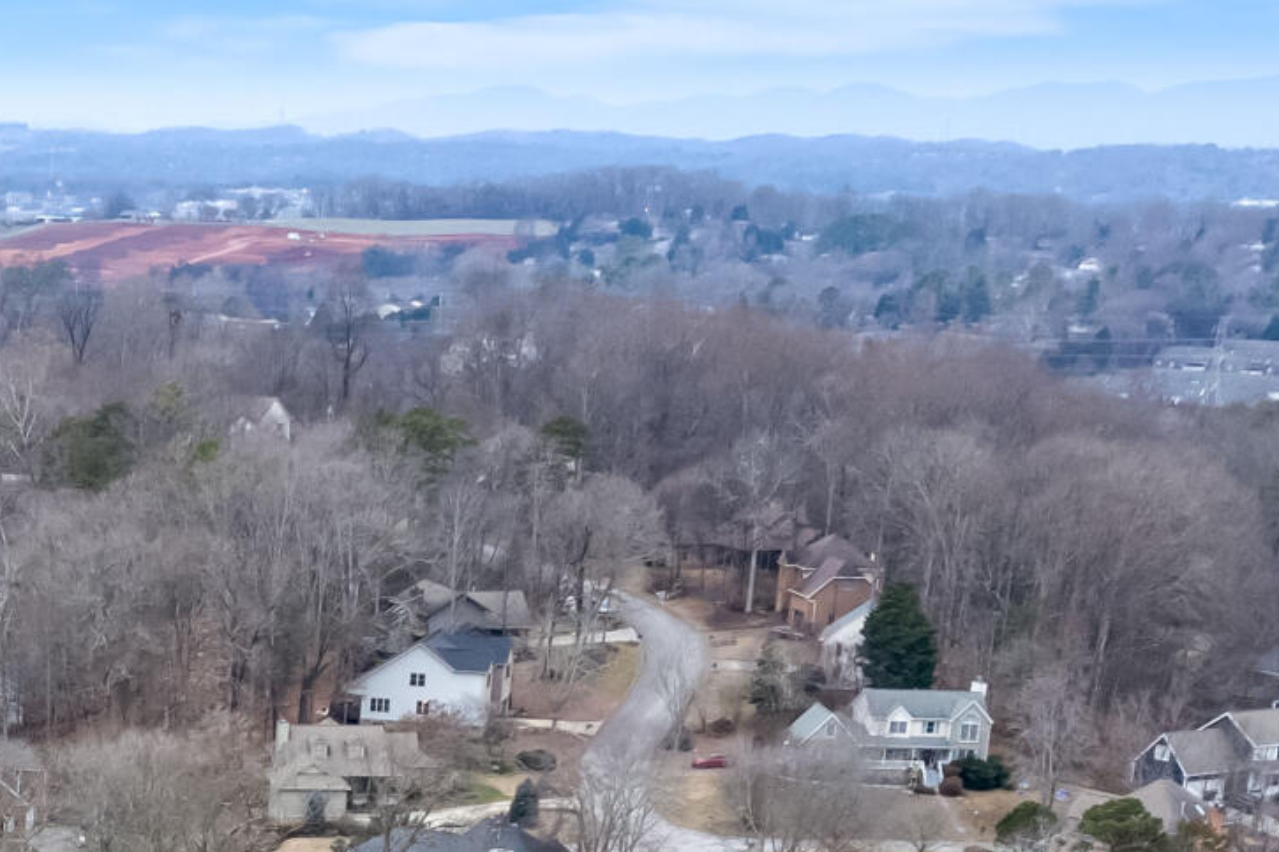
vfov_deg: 13.2
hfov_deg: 20.7
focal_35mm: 91
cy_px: 1649
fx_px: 3232
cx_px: -312
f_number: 2.8
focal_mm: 8.38
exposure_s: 1/25
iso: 110
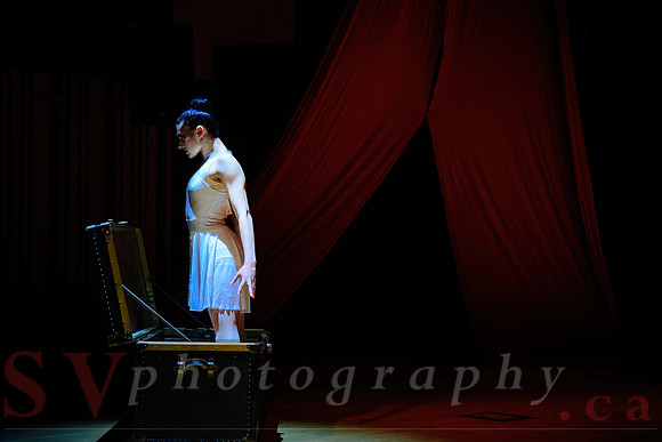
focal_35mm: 77
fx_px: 1422
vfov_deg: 17.6
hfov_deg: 26.2
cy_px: 204
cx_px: 353
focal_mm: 69
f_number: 2.8
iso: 1600
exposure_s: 1/250
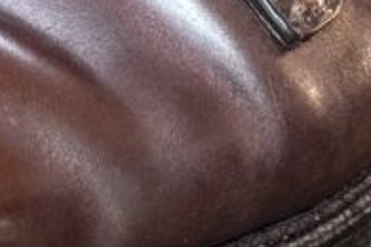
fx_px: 2700
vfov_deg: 5.2
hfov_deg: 7.8
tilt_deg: -35.0
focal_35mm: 262
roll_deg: +1.7
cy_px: -129
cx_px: -44
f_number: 1.78
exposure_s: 1/60
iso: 250
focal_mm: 6.76
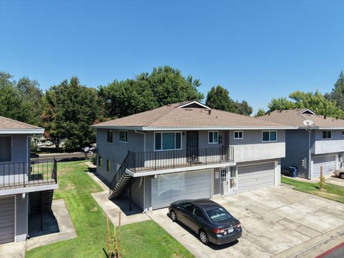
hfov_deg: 71.6
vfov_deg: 56.8
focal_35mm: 24
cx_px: 172
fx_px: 239
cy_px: 129
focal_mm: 8.67
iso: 200
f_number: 1.8
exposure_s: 1/4000
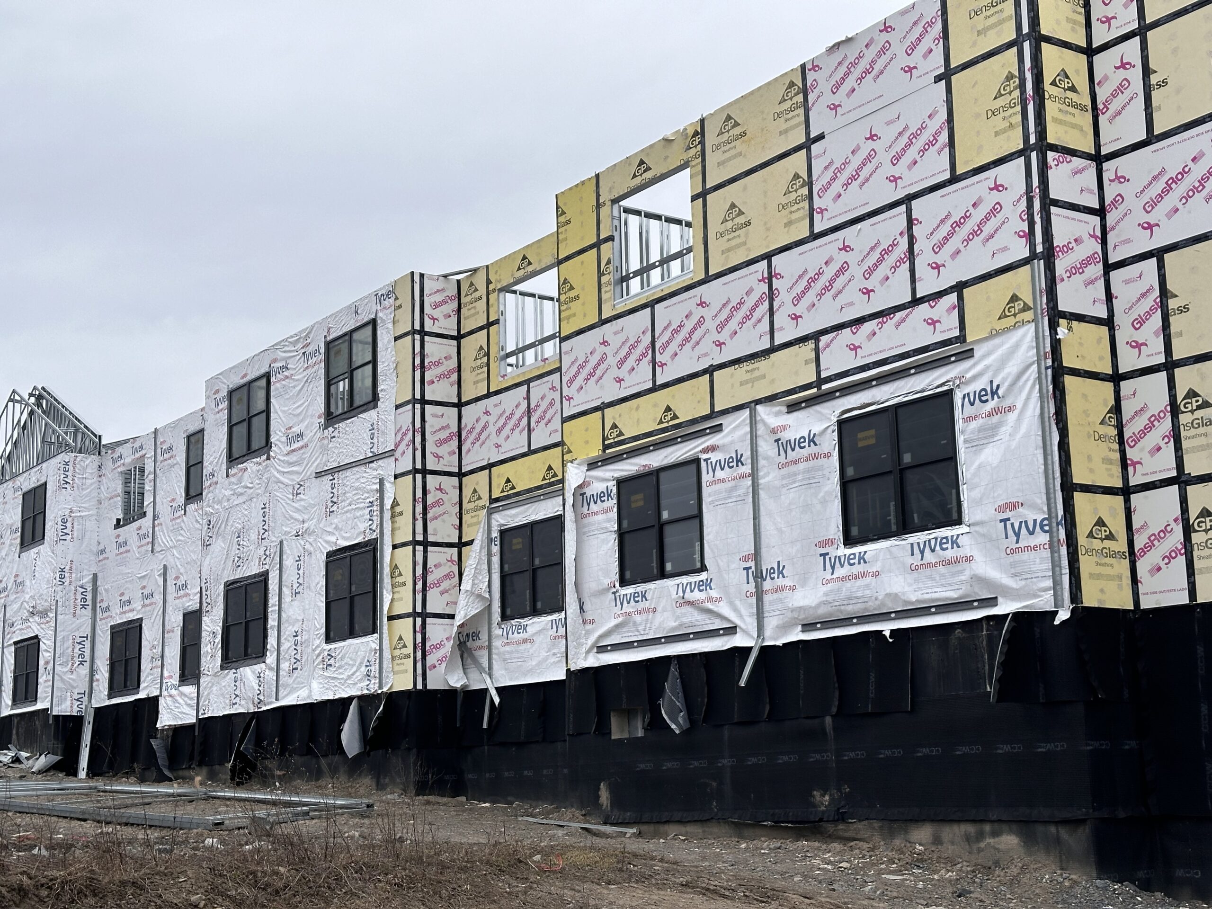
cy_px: 454
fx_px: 1681
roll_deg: +1.7
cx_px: 606
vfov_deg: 30.3
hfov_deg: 39.7
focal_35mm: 48
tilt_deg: +10.7
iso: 64
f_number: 1.78
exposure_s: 1/597
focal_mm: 6.86
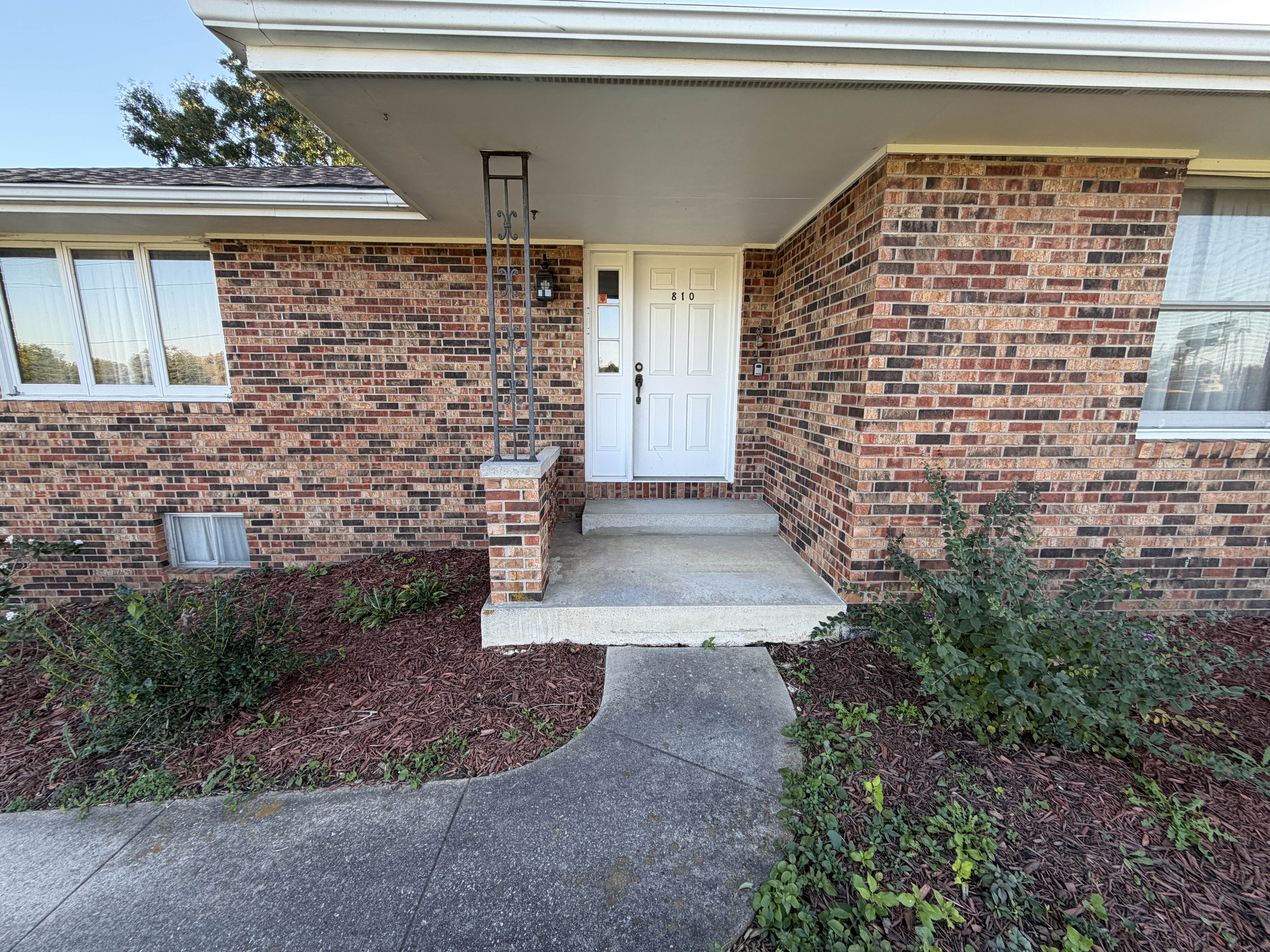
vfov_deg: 85.7
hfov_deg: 102.1
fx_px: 514
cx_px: 635
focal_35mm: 14
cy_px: 476
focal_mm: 2.22
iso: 50
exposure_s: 1/121
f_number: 2.2
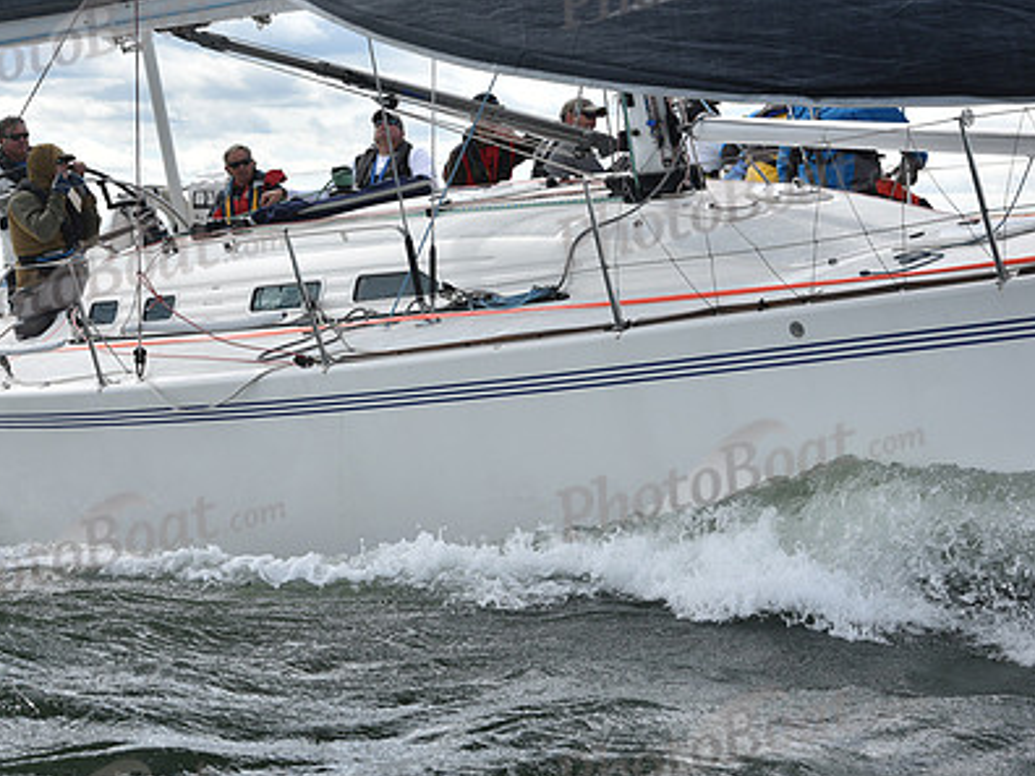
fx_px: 3289
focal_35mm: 110
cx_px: 423
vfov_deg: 13.5
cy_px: 375
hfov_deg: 17.9
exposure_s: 1/1000
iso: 320
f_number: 7.1
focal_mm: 78
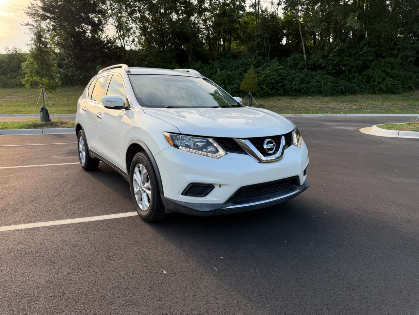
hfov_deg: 71.6
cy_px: 158
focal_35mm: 24
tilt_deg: -10.9
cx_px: 210
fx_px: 291
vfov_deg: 56.8
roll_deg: +0.8
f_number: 1.78
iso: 100
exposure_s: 1/1032
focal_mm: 6.76
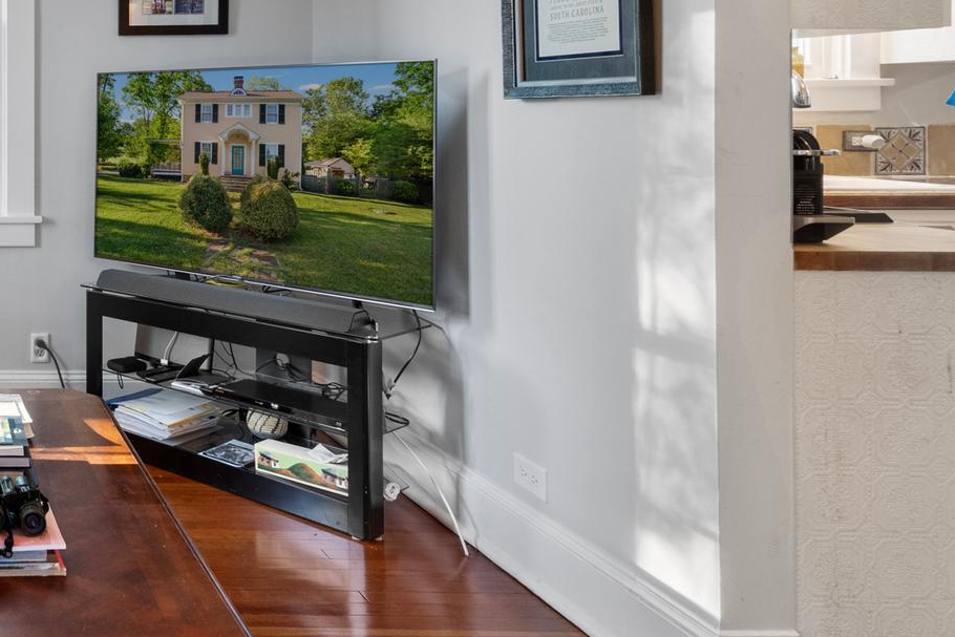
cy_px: 125
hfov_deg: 42.1
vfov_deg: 35.7
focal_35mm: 36
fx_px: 955
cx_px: -93
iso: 1250
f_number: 8
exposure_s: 1/1.67
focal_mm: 16
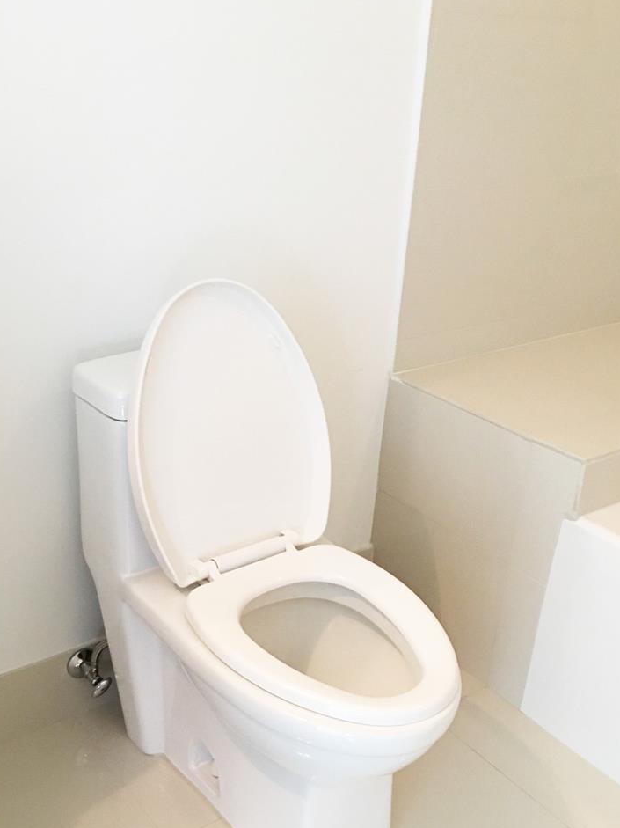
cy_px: 521
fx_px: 884
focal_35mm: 37
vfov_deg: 49.6
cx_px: 288
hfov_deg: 38.6
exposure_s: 1/15
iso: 80
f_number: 2.2
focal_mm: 4.15
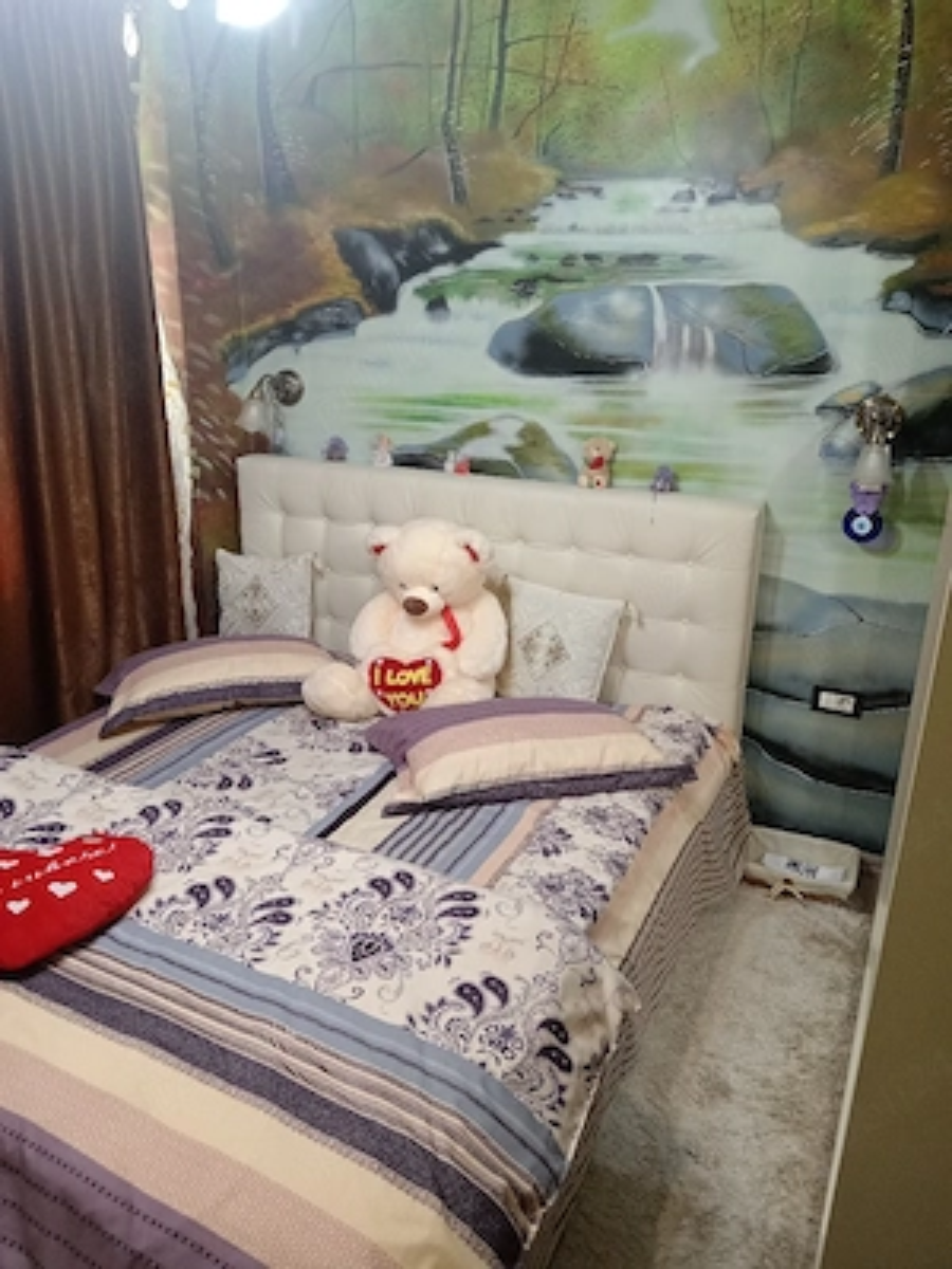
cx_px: 476
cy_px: 634
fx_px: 990
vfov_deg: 65.3
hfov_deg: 51.4
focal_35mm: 27
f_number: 1.9
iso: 889
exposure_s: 1/33.3
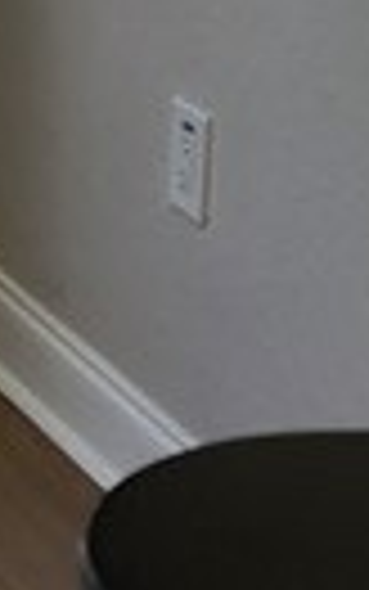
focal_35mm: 190
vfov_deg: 10.4
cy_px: -446
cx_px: -1112
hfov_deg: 5.9
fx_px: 3054
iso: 32
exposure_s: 1/120
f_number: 1.8
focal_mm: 6.4
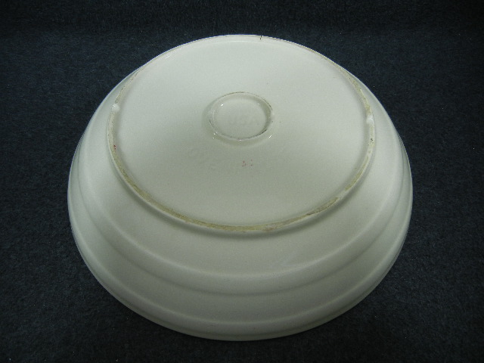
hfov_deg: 60.0
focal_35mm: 30
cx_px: 242
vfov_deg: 46.8
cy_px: 182
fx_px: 419
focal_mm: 5.4
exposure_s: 1/34.8
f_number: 3.5
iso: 160
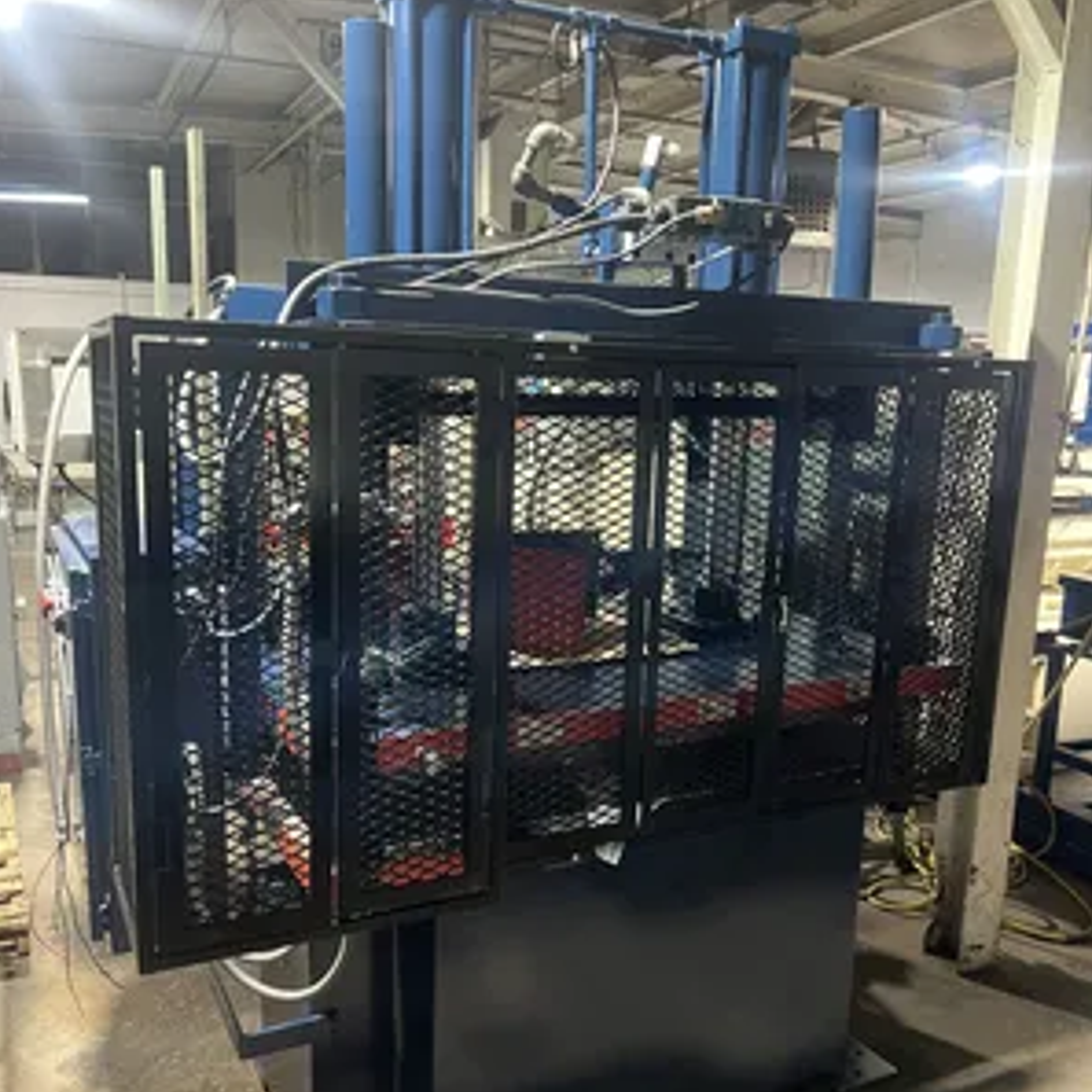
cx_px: 544
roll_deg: -1.2
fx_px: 1106
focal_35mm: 31
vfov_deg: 52.4
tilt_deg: -10.3
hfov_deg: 52.5
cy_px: 607
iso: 250
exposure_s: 1/60
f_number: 1.5
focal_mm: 5.7
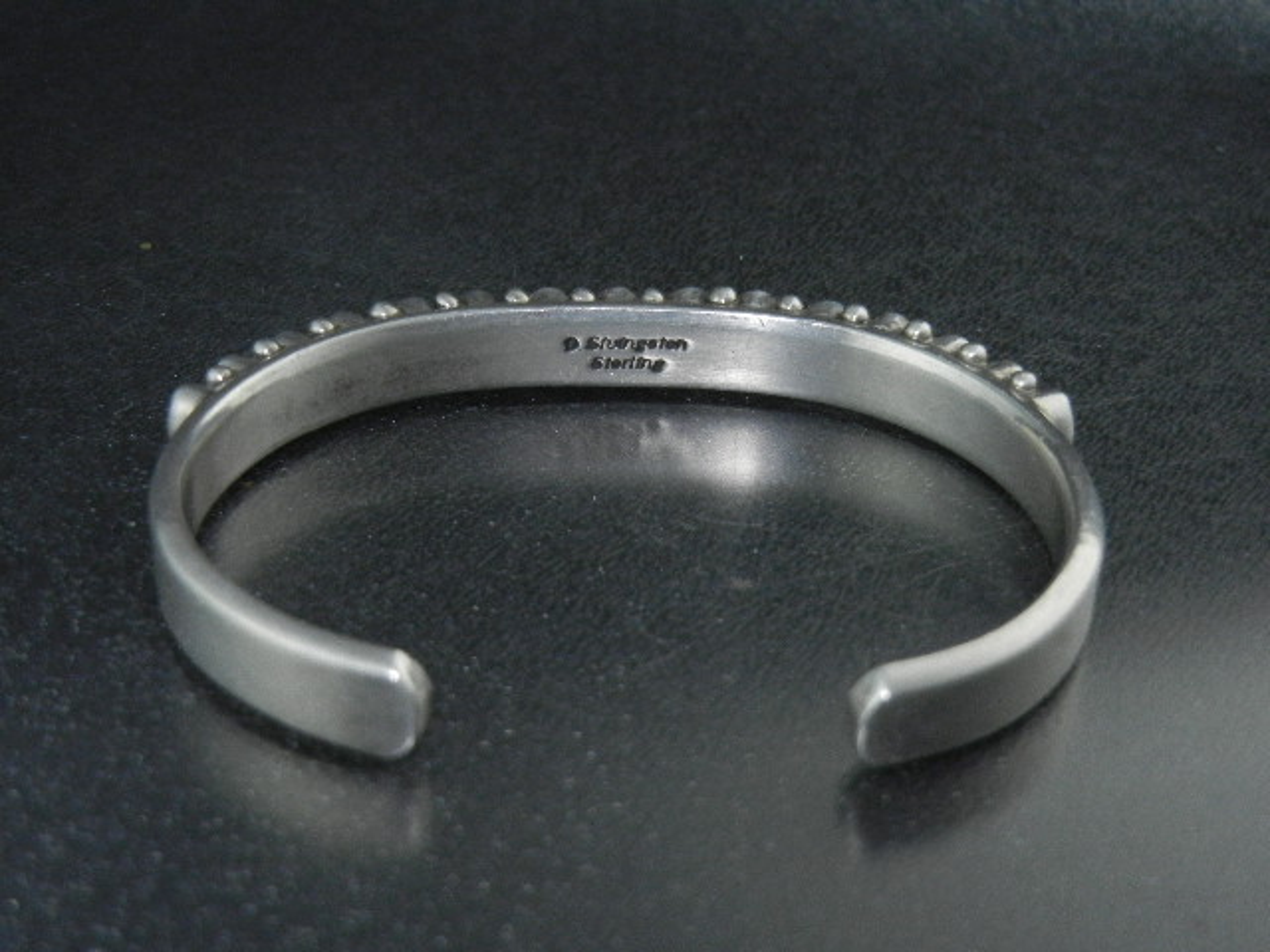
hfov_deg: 32.7
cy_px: 476
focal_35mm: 59
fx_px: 2165
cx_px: 635
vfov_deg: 24.8
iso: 800
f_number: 8
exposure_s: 1/30
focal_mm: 10.6
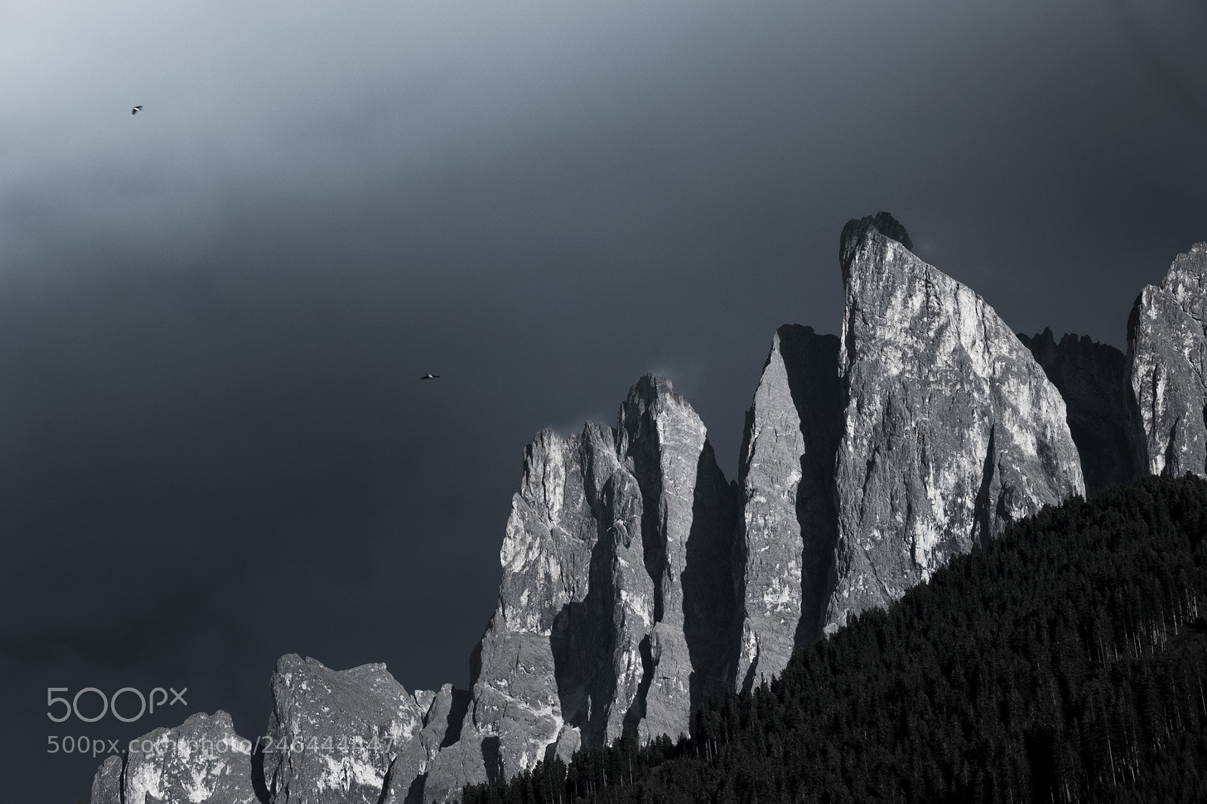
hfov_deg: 16.9
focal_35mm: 121
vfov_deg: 11.3
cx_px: 604
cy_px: 402
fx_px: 4056
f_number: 8
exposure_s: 1/240
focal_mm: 80.4
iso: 200
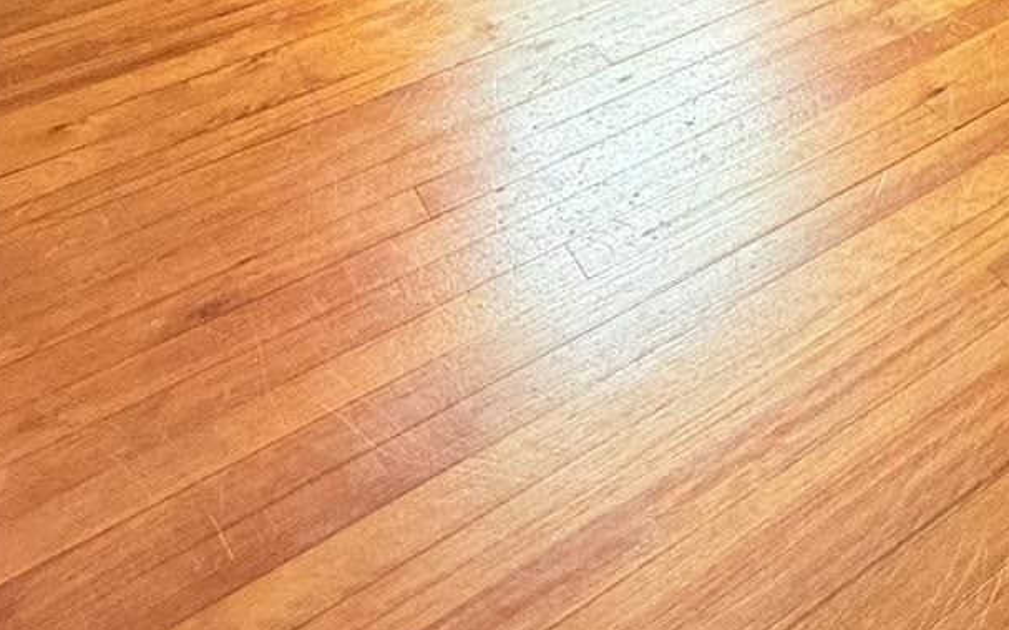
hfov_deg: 33.2
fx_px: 1375
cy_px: -585
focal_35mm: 50
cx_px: 1200
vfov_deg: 18.4
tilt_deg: -8.5
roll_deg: -0.6
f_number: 2.2
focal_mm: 2.22
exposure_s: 1/120
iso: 320
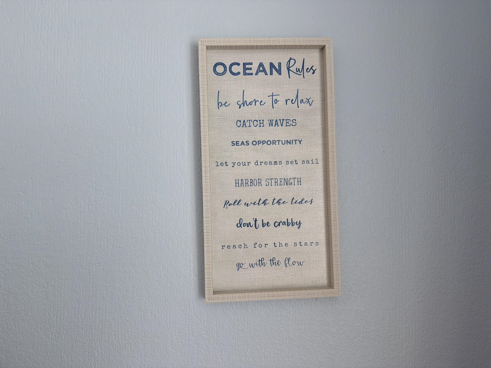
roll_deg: -0.9
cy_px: 184
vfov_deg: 56.8
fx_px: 340
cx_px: 246
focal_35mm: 24
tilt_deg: +2.5
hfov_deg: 71.6
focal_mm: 6.76
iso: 80
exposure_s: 1/120
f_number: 1.78
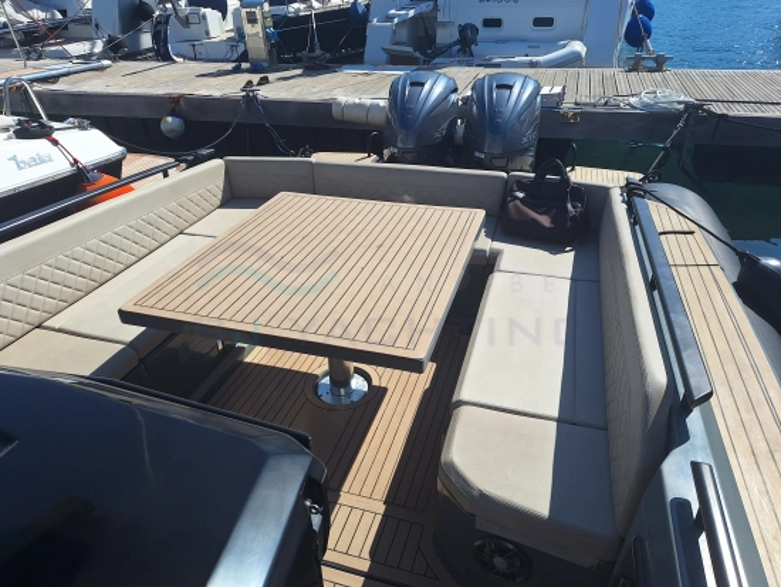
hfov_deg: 73.9
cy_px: 294
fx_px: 519
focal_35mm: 23
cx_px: 390
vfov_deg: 58.9
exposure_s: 1/3333
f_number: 1.8
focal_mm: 5.54
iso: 40
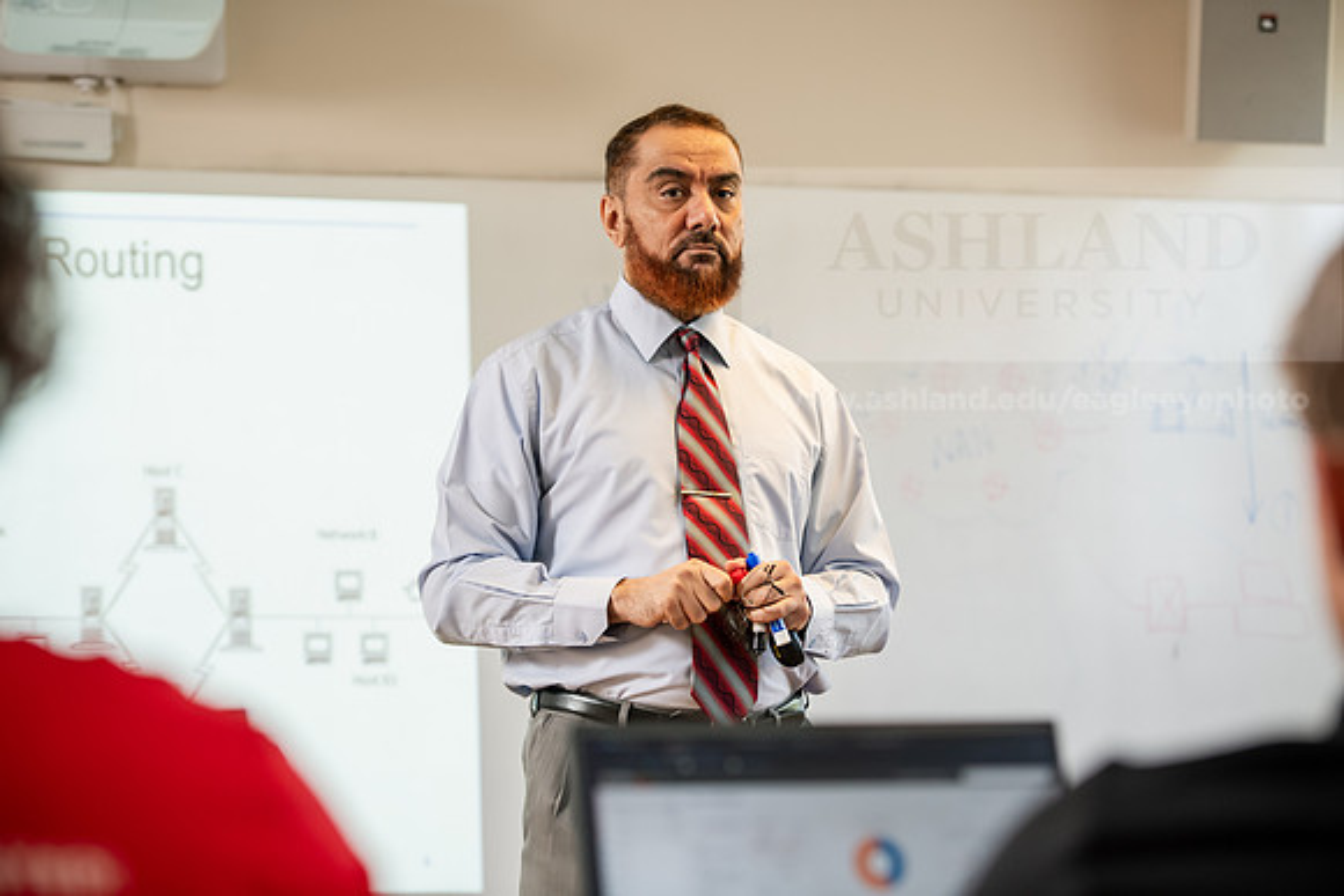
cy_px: 448
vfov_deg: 14.0
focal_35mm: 98
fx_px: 3659
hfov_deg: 20.8
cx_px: 672
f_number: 3.2
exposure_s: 1/200
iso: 1000
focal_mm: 98
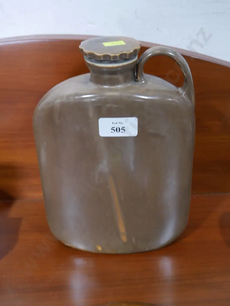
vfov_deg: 39.6
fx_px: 425
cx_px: 115
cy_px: 153
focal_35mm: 48
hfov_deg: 30.3
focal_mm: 24
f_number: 5.2
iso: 1250
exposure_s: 1/60
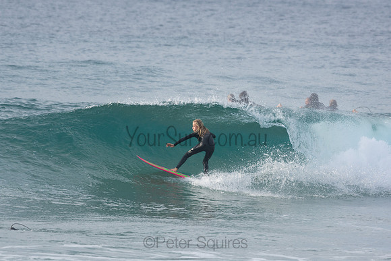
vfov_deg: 2.9
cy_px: 130
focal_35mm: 480
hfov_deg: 4.3
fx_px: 5214
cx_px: 196
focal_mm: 320
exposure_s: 1/1600
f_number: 5.6
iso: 560
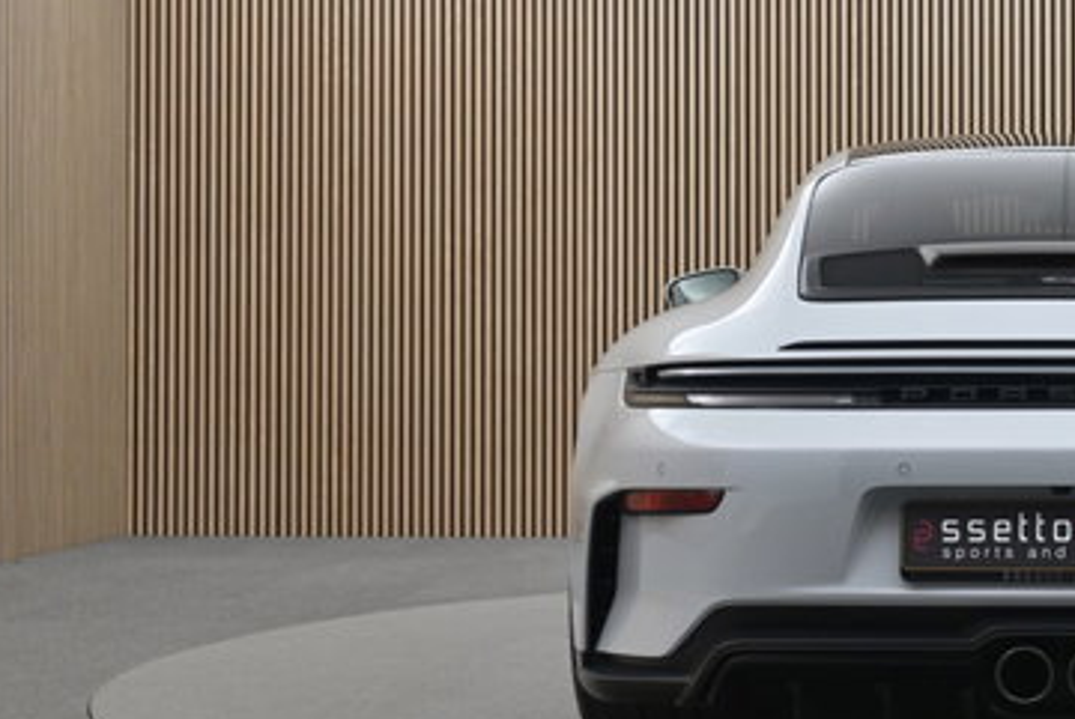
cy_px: 280
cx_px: 1065
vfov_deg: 16.2
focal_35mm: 85
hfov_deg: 23.1
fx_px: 2529
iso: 450
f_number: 4.5
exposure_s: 1/40
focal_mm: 26.5
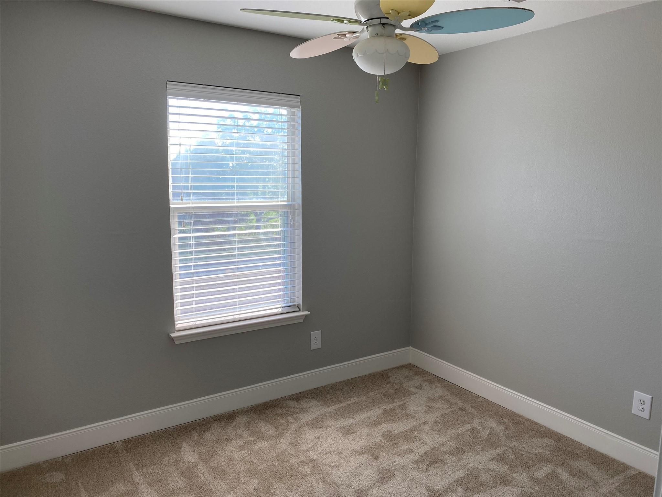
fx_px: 497
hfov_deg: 67.3
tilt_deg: -9.3
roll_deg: -0.4
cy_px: 248
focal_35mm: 26
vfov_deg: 53.1
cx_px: 331
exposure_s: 1/147
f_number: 1.8
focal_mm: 4.25
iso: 32
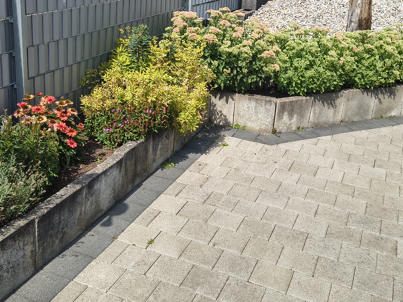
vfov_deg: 34.7
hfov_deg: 45.8
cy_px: 91
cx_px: 189
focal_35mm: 41
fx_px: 477
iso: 101
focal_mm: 5.56
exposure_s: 1/1131
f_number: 1.8
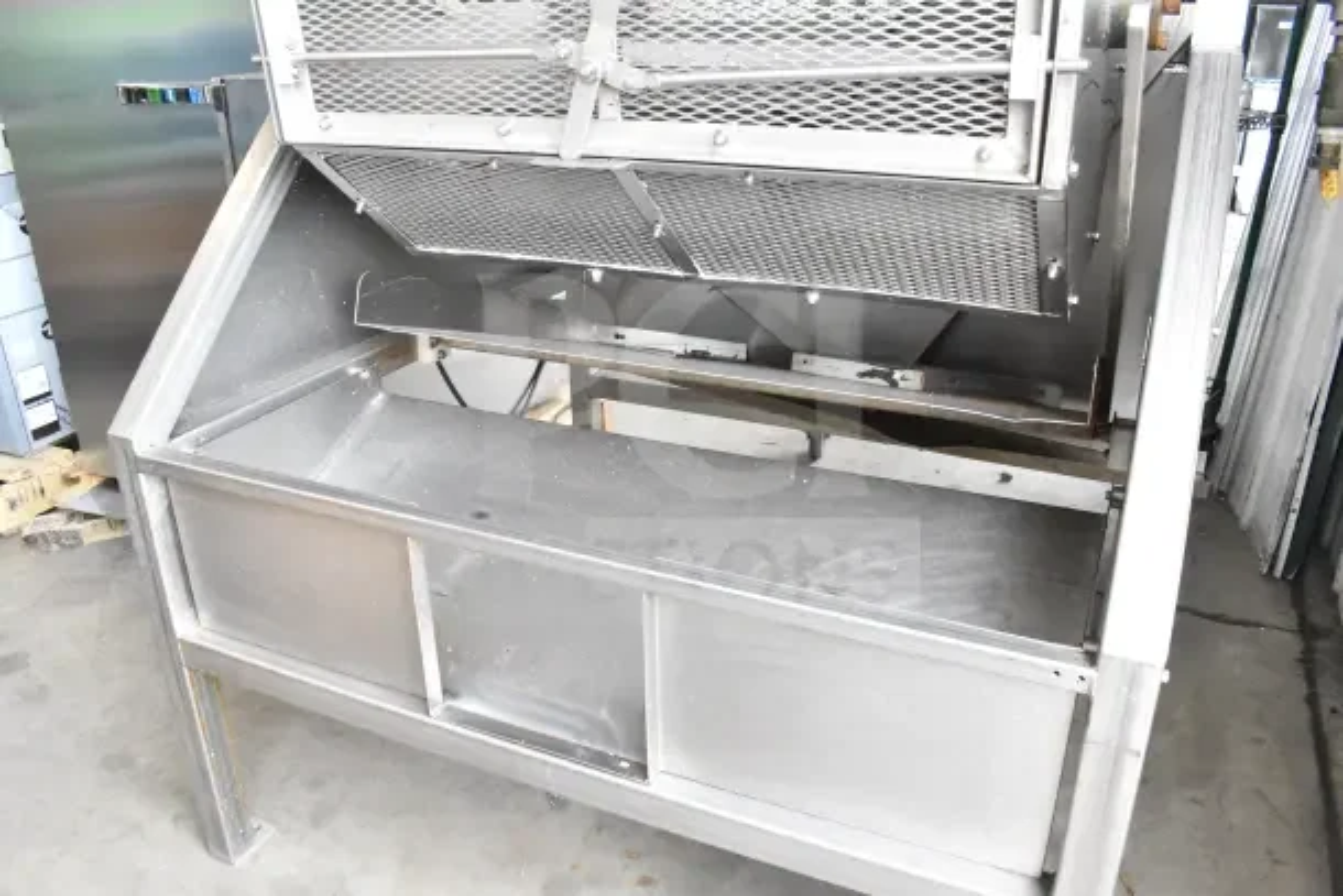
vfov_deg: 48.0
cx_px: 672
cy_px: 448
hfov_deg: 67.4
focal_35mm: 27
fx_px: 1007
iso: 6400
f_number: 8
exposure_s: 1/250
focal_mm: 18
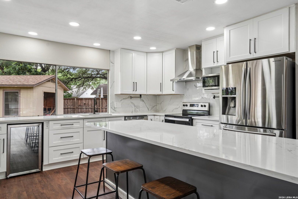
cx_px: 149
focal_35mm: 24
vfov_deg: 53.1
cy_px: 100
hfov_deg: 73.7
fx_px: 199
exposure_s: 1/30
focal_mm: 24
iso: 400
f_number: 8
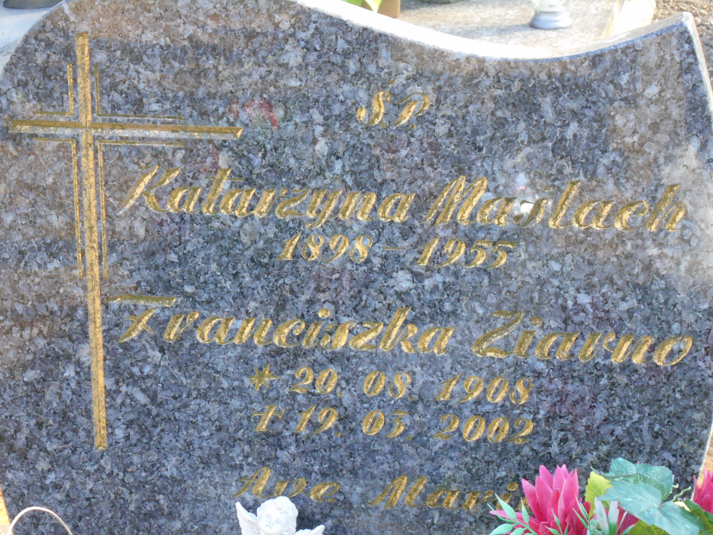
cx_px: 343
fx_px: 2183
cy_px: 325
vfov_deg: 14.0
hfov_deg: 18.5
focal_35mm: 106
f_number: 6.3
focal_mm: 15.4
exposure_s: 1/80
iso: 400
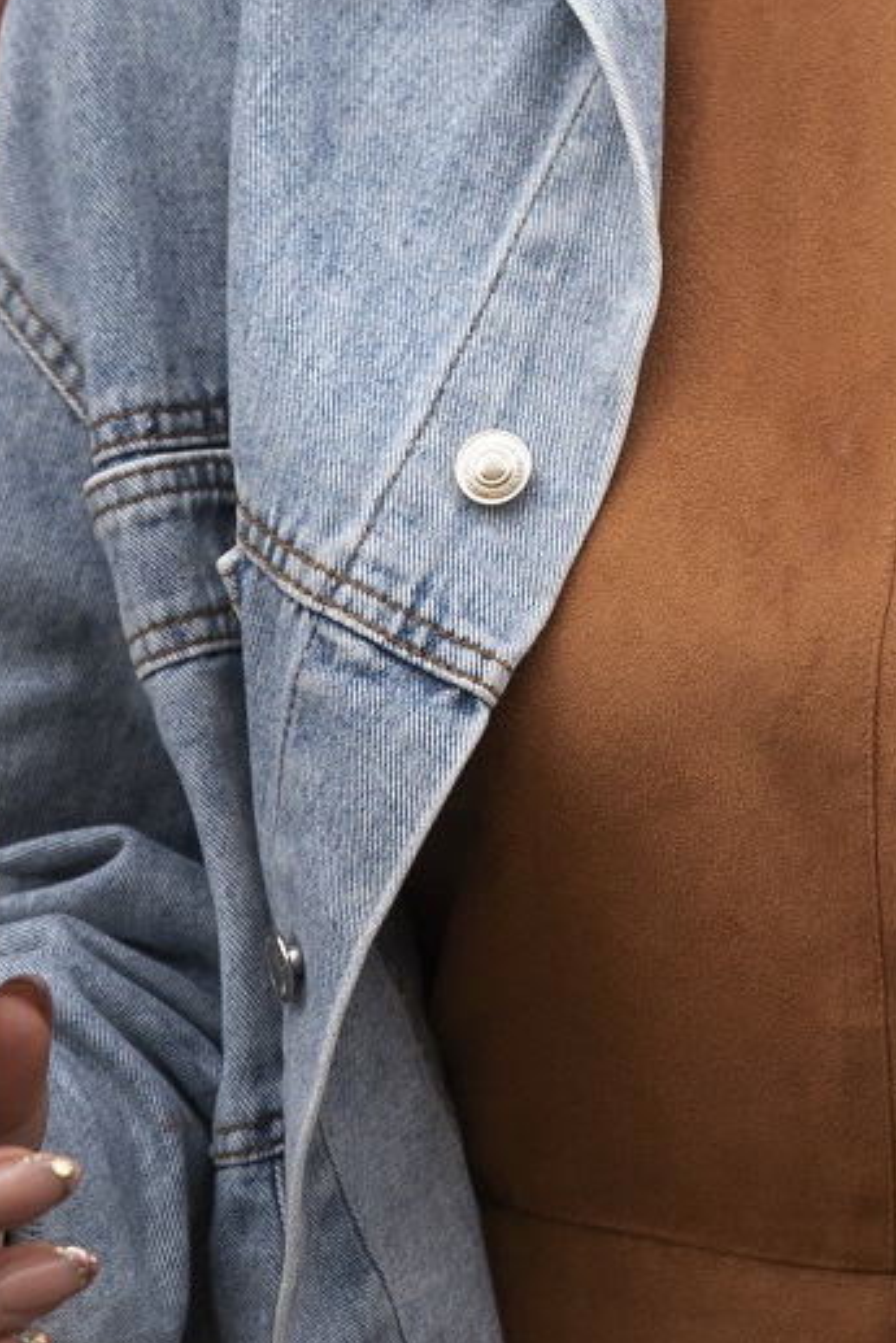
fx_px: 5185
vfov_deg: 14.6
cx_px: 987
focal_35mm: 139
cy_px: 109
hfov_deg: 9.8
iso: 500
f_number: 4
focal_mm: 40
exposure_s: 1/250
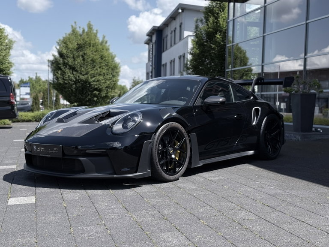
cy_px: 124
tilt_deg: -2.5
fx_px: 456
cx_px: 164
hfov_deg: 39.7
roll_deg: -1.4
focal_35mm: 48
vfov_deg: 30.3
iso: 64
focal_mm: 6.76
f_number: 1.78
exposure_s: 1/3704
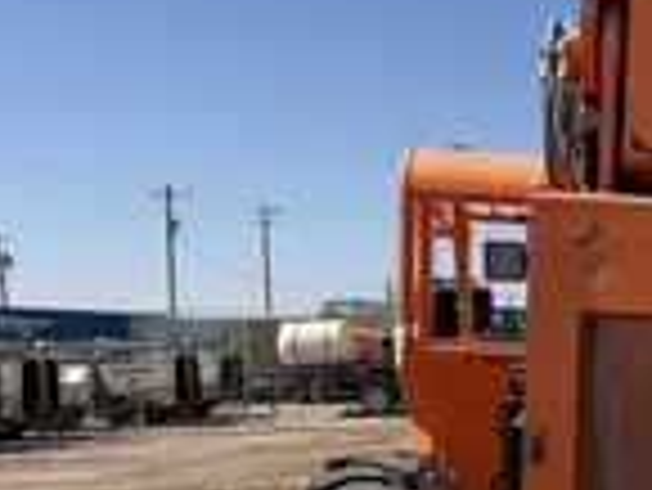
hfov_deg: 26.7
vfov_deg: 21.7
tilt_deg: -2.0
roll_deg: -1.5
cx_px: 742
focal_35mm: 66
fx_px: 1244
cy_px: 463
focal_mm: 6.76
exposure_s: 1/6173
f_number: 1.78
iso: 80
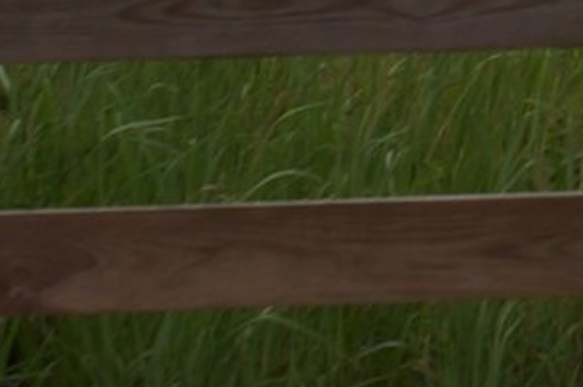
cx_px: 1105
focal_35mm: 614
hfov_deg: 3.3
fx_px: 9928
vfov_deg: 2.2
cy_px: -843
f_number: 6.3
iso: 100
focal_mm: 55
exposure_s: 1/500
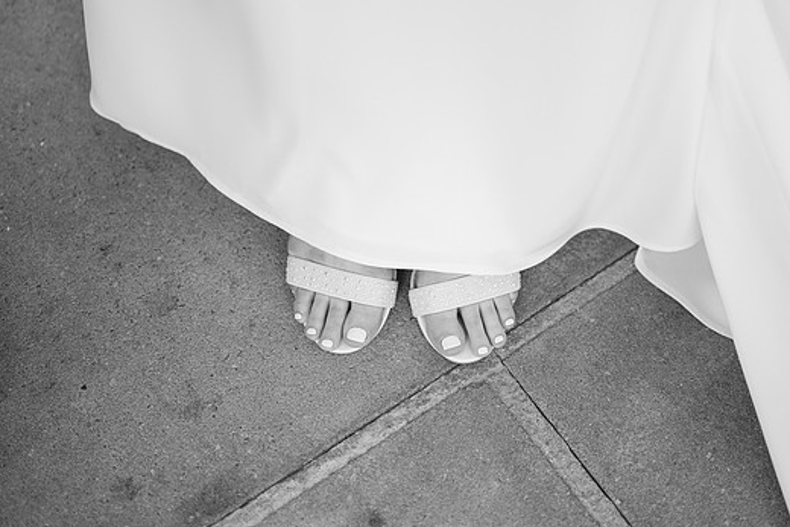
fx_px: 1119
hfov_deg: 38.8
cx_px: 434
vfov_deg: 26.5
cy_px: 257
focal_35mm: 51
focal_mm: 55
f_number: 1.7
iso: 80
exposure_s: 1/320
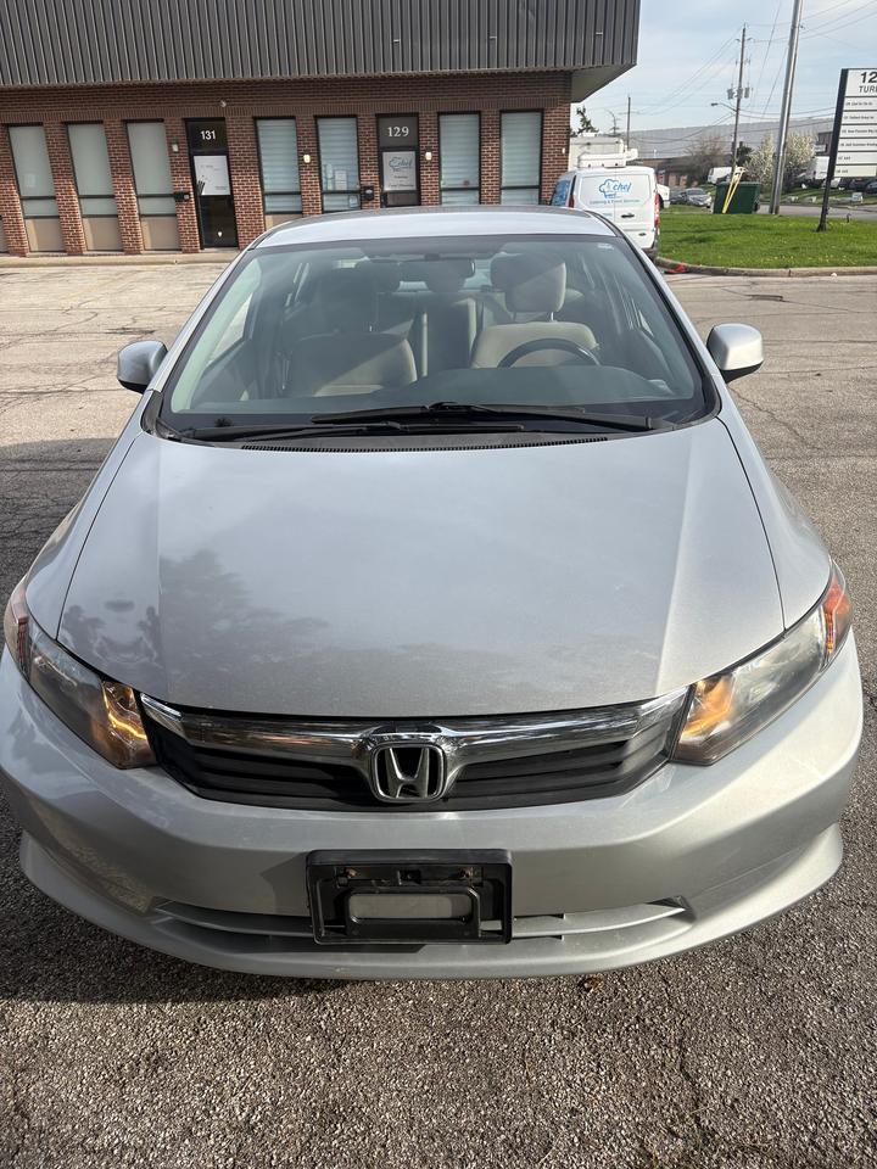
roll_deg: +2.1
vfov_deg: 67.3
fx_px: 878
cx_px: 438
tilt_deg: -23.2
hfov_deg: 53.1
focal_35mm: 26
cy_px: 584
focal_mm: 5.96
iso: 64
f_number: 1.6
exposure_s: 1/2141
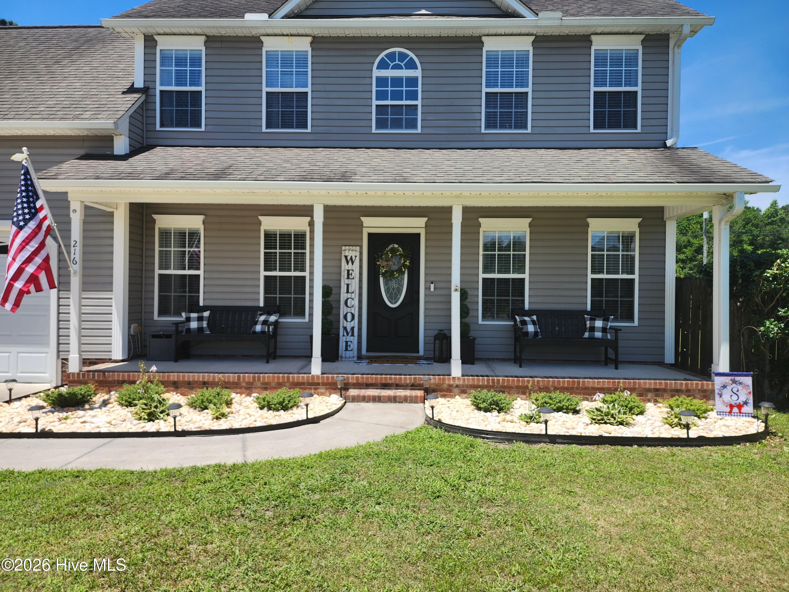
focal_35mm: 23
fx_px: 524
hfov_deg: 73.9
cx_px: 394
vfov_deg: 58.9
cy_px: 296
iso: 12
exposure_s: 1/868
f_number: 1.8
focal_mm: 6.4
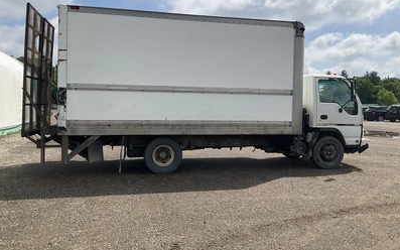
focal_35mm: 31
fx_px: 338
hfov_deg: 61.2
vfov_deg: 40.5
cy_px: 110
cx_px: 201
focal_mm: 3
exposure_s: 1/2667
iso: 25
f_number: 1.8
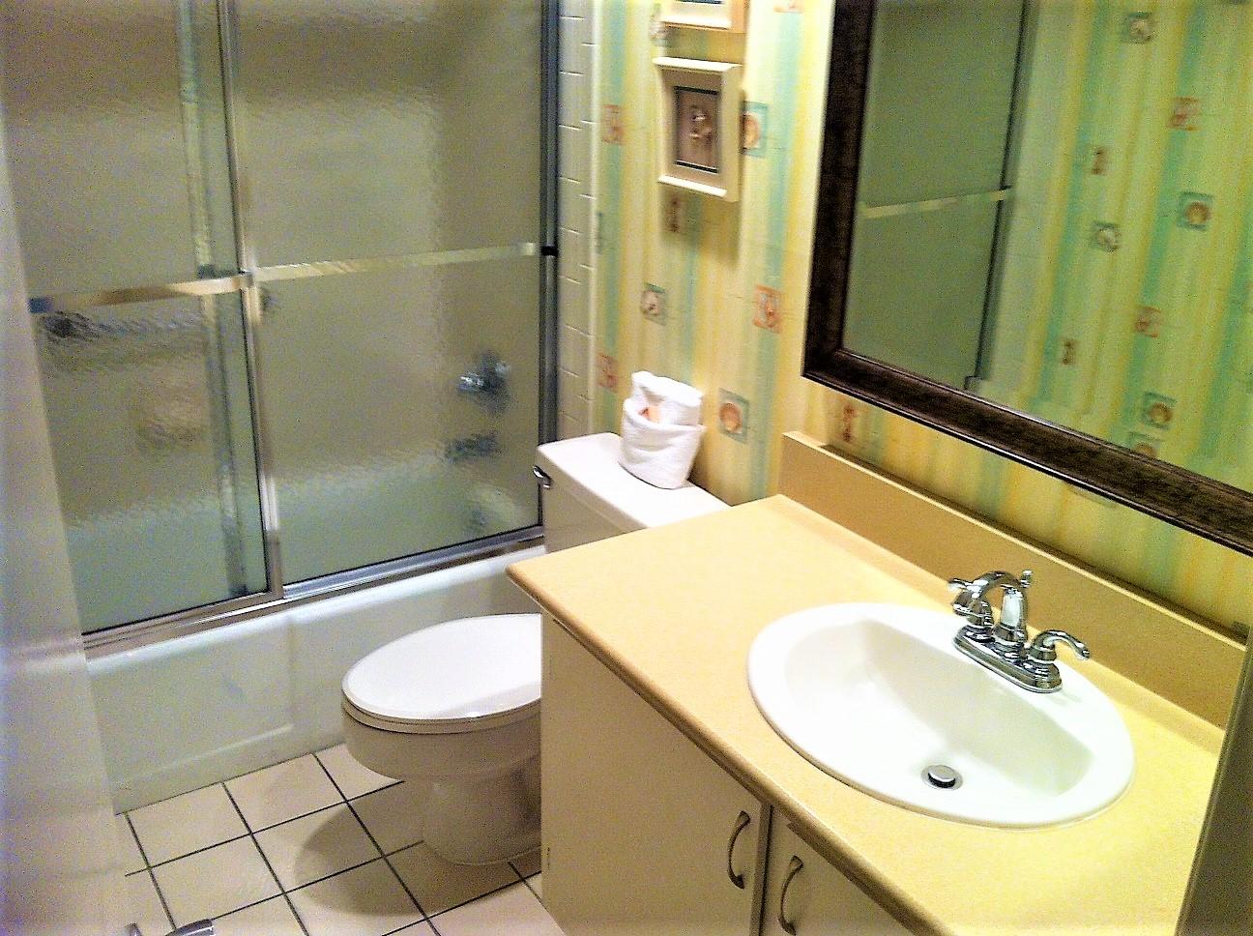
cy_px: 468
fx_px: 1265
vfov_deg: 40.6
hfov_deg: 52.7
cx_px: 626
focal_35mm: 35
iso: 100
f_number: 2.8
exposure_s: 1/17
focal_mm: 3.85
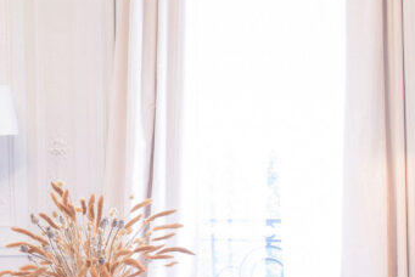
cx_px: -118
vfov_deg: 12.7
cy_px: 165
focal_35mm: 108
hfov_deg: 17.7
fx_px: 1246
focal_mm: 24
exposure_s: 1/2.5
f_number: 9
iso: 200
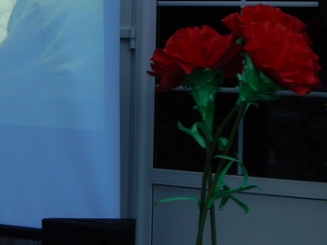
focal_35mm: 138
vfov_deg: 10.7
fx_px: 1303
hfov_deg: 14.2
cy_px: 51
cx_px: 27
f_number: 3.8
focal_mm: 9.7
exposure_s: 1/30
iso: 140
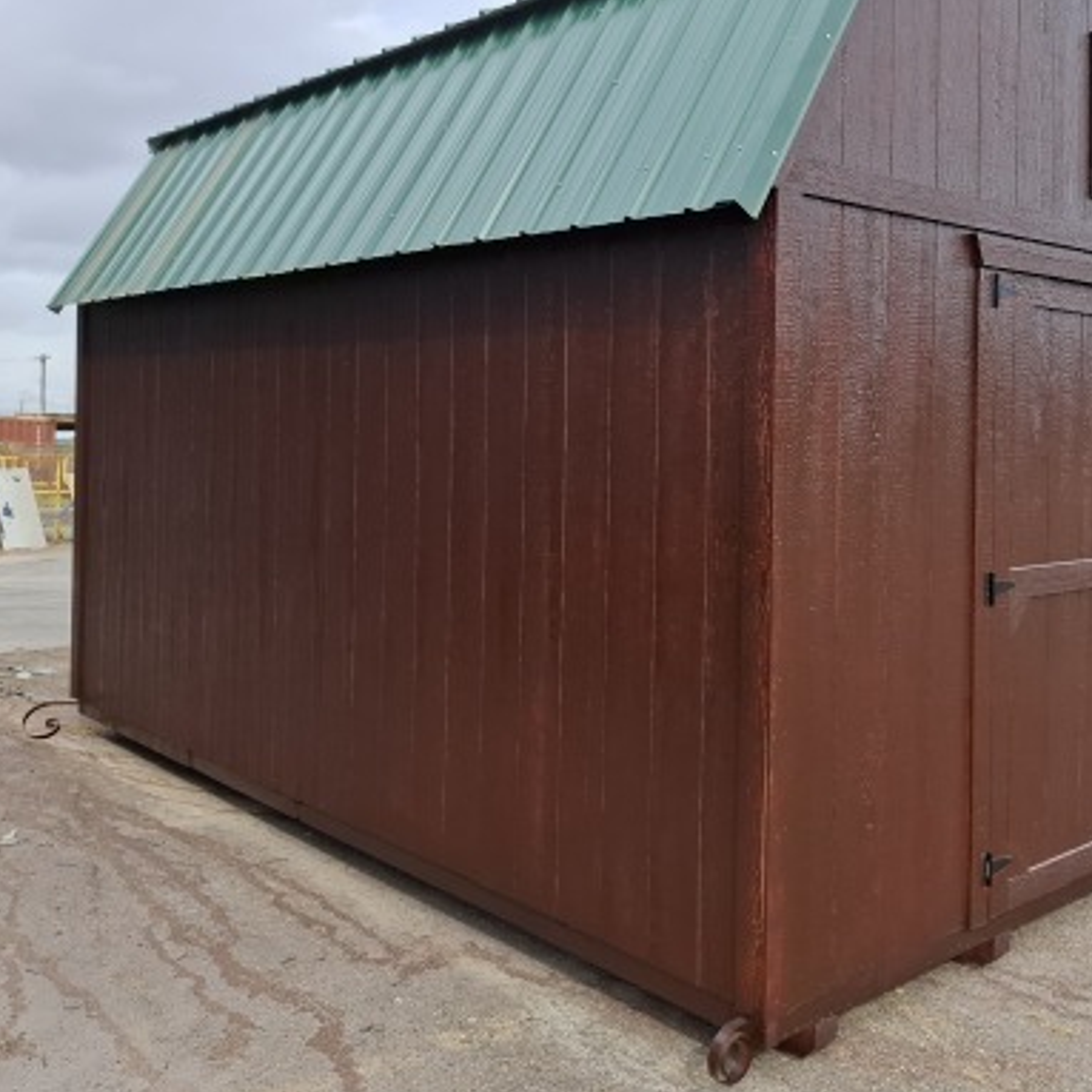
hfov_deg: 47.5
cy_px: 433
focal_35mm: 34
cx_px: 741
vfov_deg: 48.1
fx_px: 1213
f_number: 1.8
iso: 50
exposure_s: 1/1393
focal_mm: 5.54
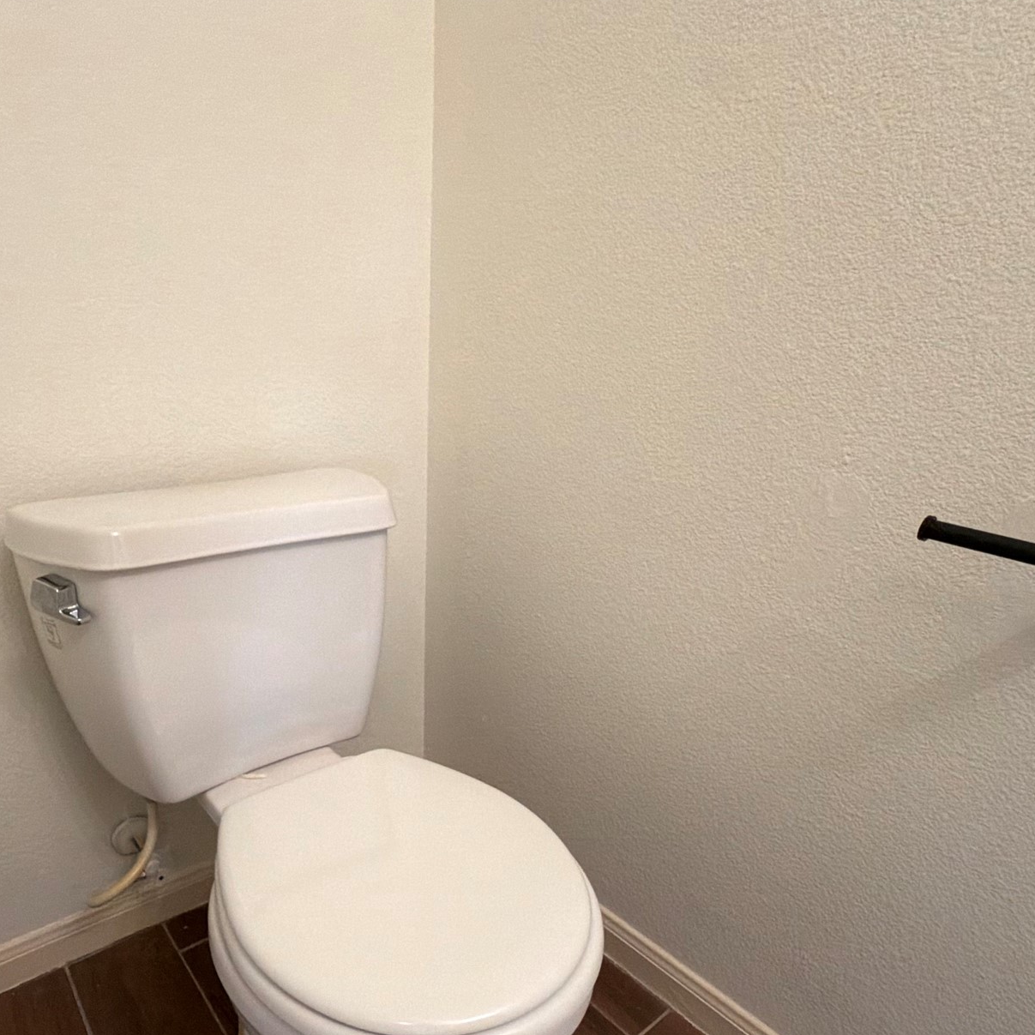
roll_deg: -1.0
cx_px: 406
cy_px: 647
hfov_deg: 71.3
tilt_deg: -22.8
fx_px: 710
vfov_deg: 71.0
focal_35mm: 21
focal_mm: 2.22
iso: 320
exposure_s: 1/60
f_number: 2.2
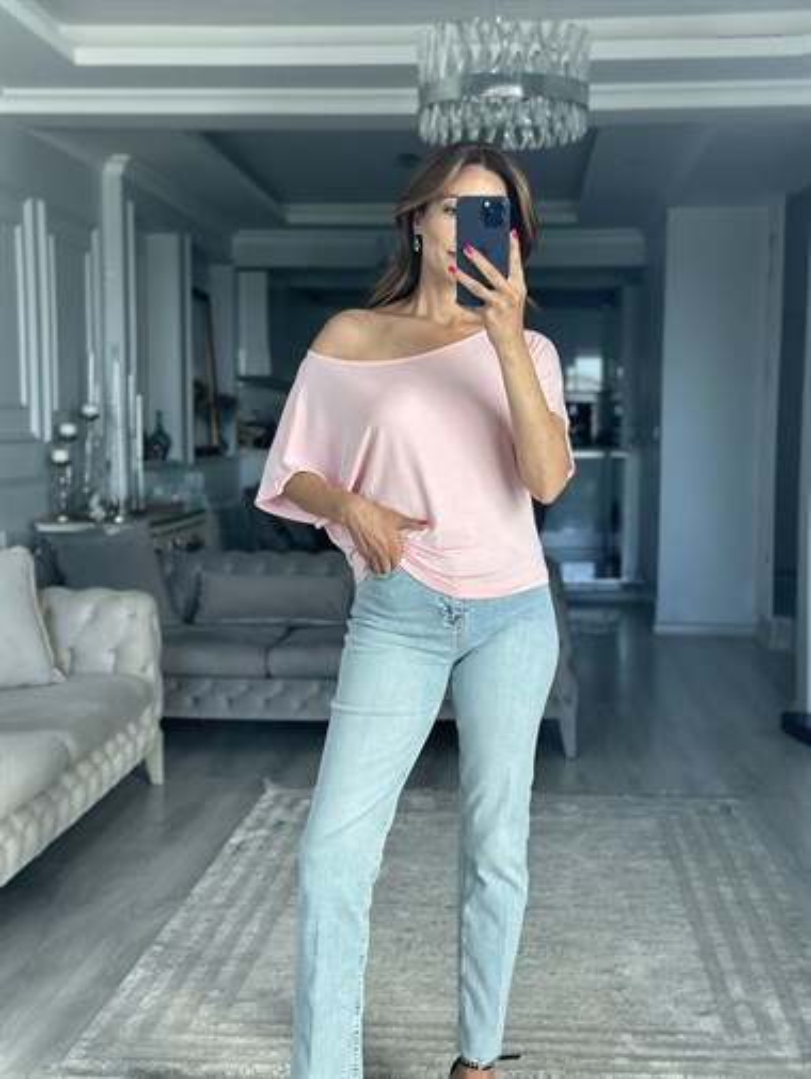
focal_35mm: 48
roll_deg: +0.1
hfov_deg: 30.3
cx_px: 406
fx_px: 1498
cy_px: 540
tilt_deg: -19.8
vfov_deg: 39.6
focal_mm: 6.86
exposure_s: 1/172
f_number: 1.78
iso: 100
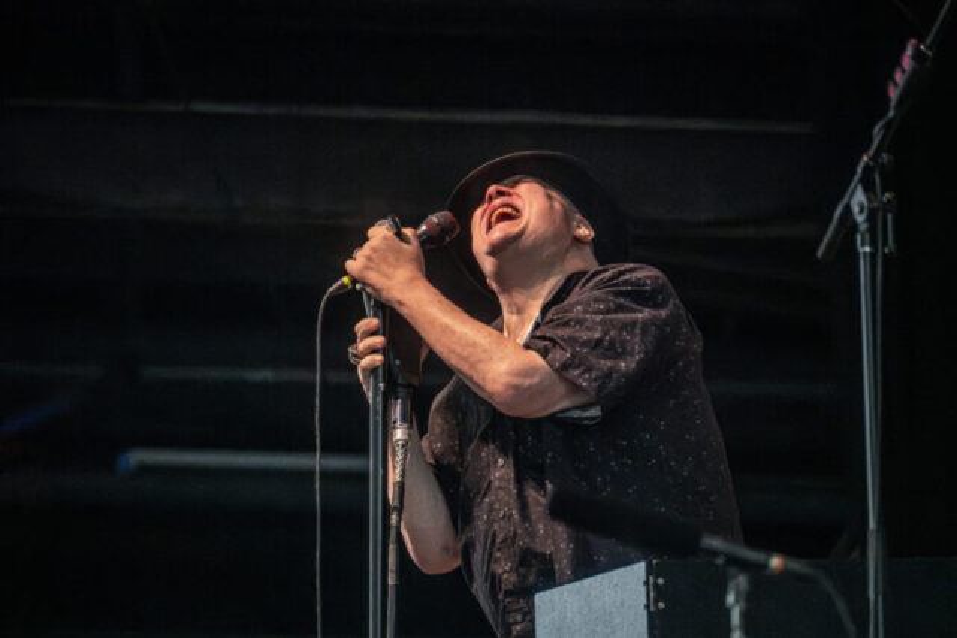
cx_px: 478
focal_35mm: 400
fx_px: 10635
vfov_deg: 3.4
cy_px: 319
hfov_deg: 5.2
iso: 8000
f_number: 8
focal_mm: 400
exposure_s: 1/320
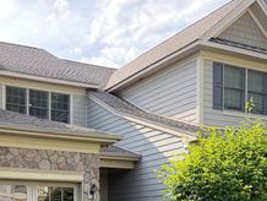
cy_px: 229
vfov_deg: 24.6
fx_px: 425
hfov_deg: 34.2
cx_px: 70
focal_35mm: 55
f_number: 1.78
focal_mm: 6.76
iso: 100
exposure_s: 1/898
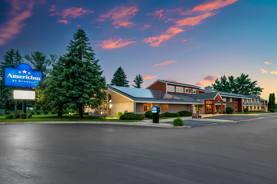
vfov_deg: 65.9
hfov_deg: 88.5
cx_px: 138
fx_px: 142
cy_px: 92
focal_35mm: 18
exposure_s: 1/2
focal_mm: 18.5
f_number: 8
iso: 800
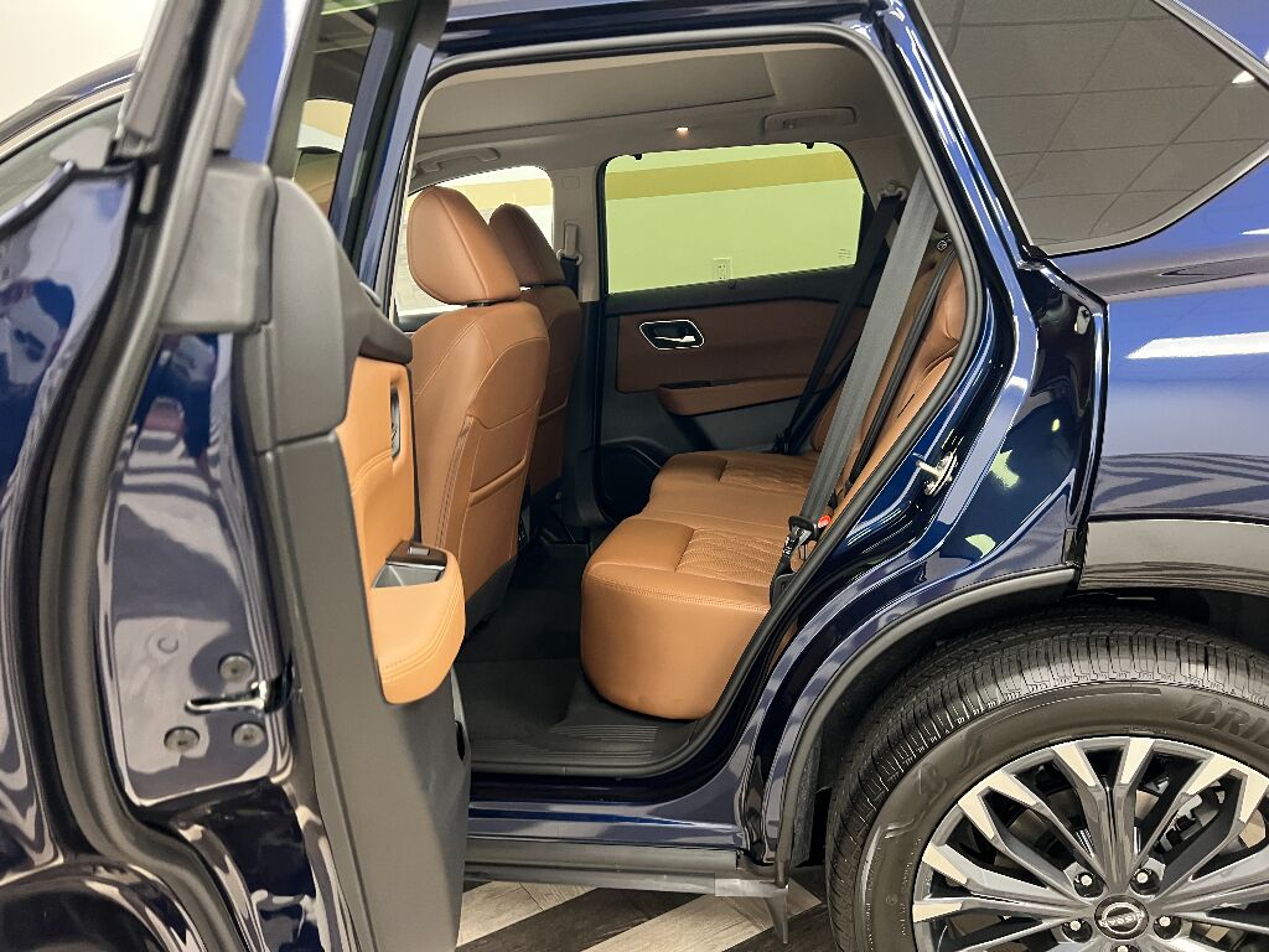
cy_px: 476
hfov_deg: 67.3
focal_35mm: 26
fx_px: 953
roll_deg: +2.3
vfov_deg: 53.1
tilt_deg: -8.8
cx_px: 634
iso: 500
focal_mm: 5.7
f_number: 1.5
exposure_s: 1/60
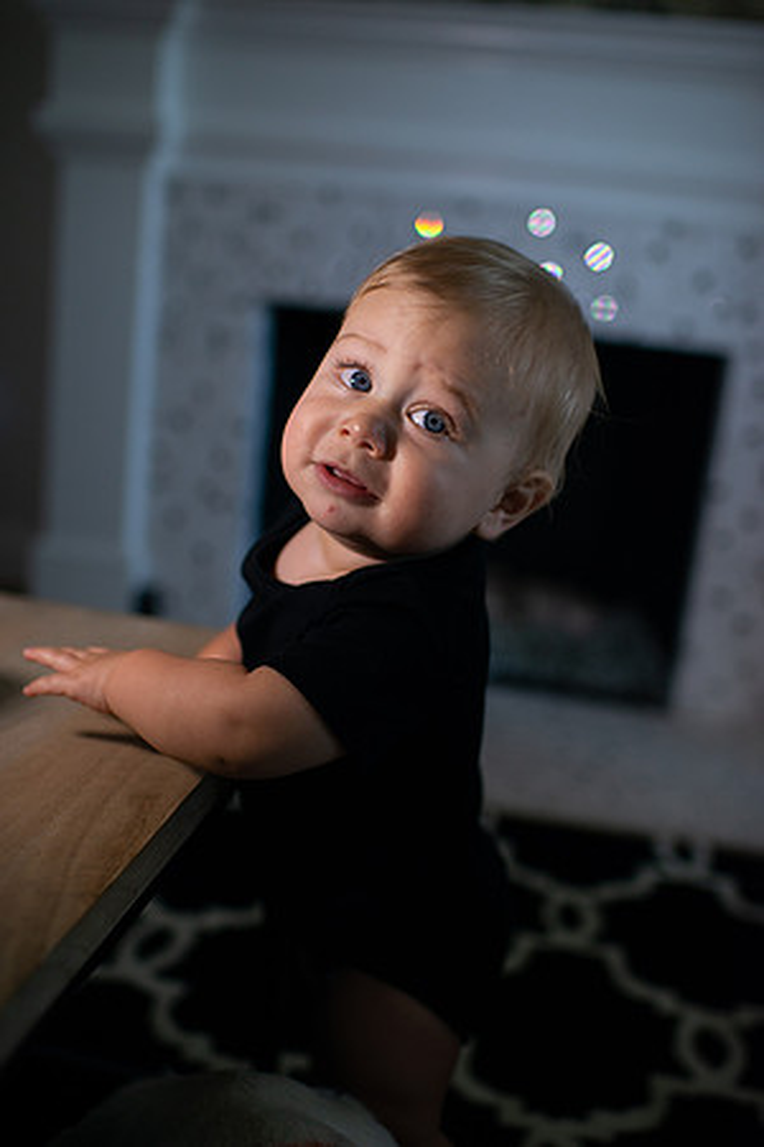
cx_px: 382
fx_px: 1114
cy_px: 574
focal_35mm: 35
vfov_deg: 54.4
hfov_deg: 37.9
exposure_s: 1/1250
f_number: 2
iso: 640
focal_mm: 35
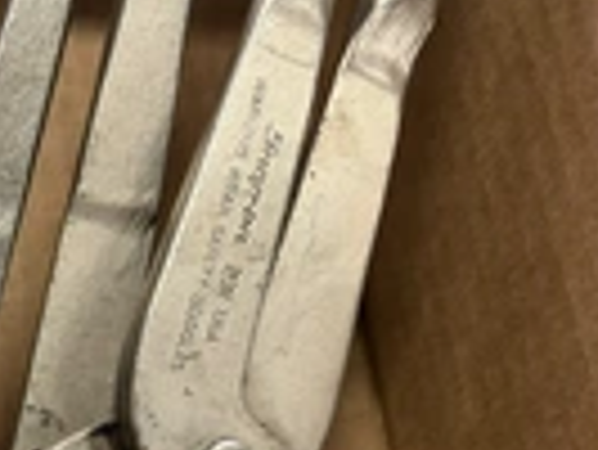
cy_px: 652
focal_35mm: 72
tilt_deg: -69.1
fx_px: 1245
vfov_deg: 18.4
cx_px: -229
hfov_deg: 23.2
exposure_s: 1/60
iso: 200
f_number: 1.78
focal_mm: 6.76
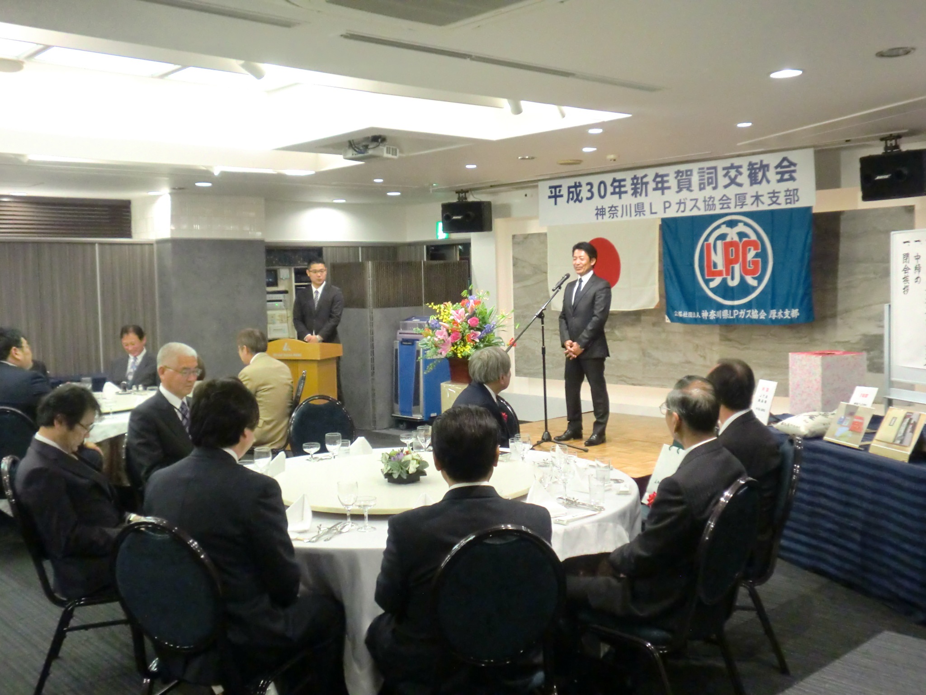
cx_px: 463
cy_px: 348
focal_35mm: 36
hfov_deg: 51.4
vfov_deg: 39.7
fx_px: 963
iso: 640
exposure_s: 1/60
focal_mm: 6.51
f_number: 3.1
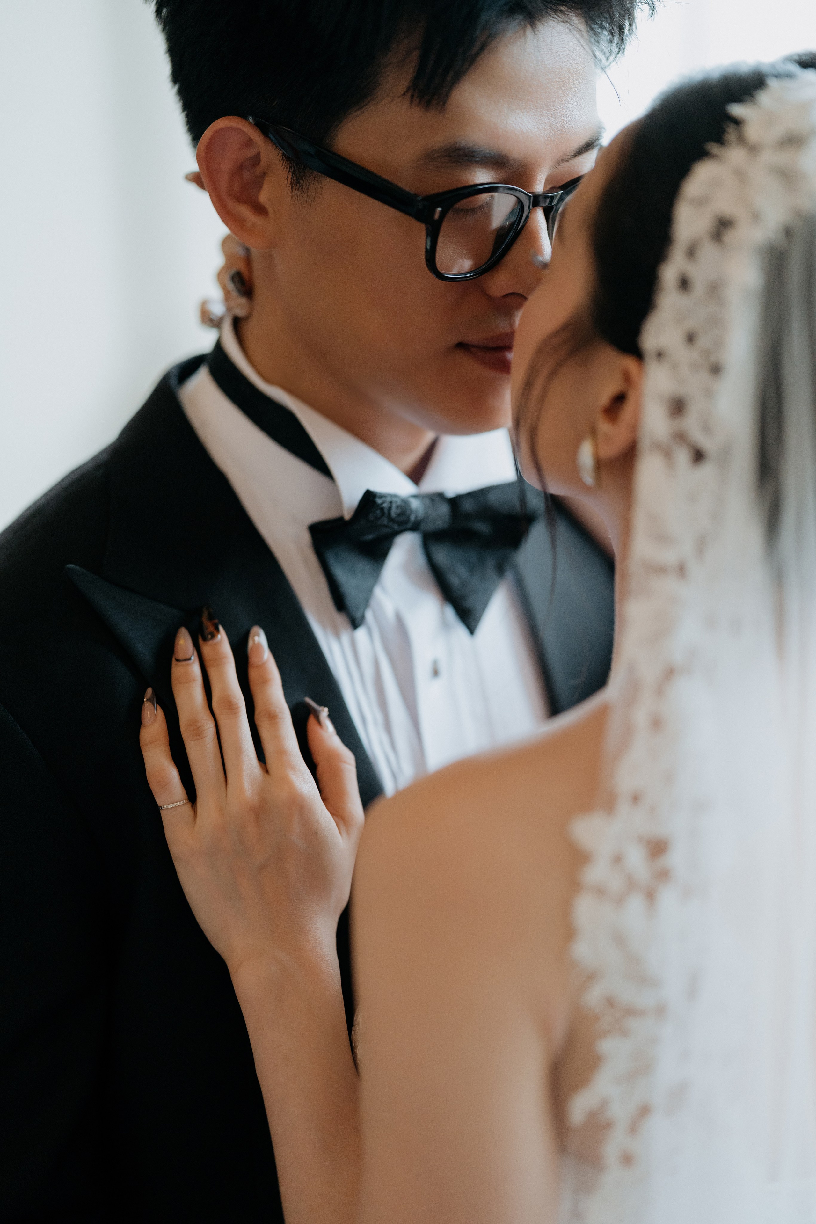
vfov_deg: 23.9
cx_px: 408
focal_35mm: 85
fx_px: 2890
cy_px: 612
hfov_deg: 16.1
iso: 1600
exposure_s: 1/250
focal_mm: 85
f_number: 1.4
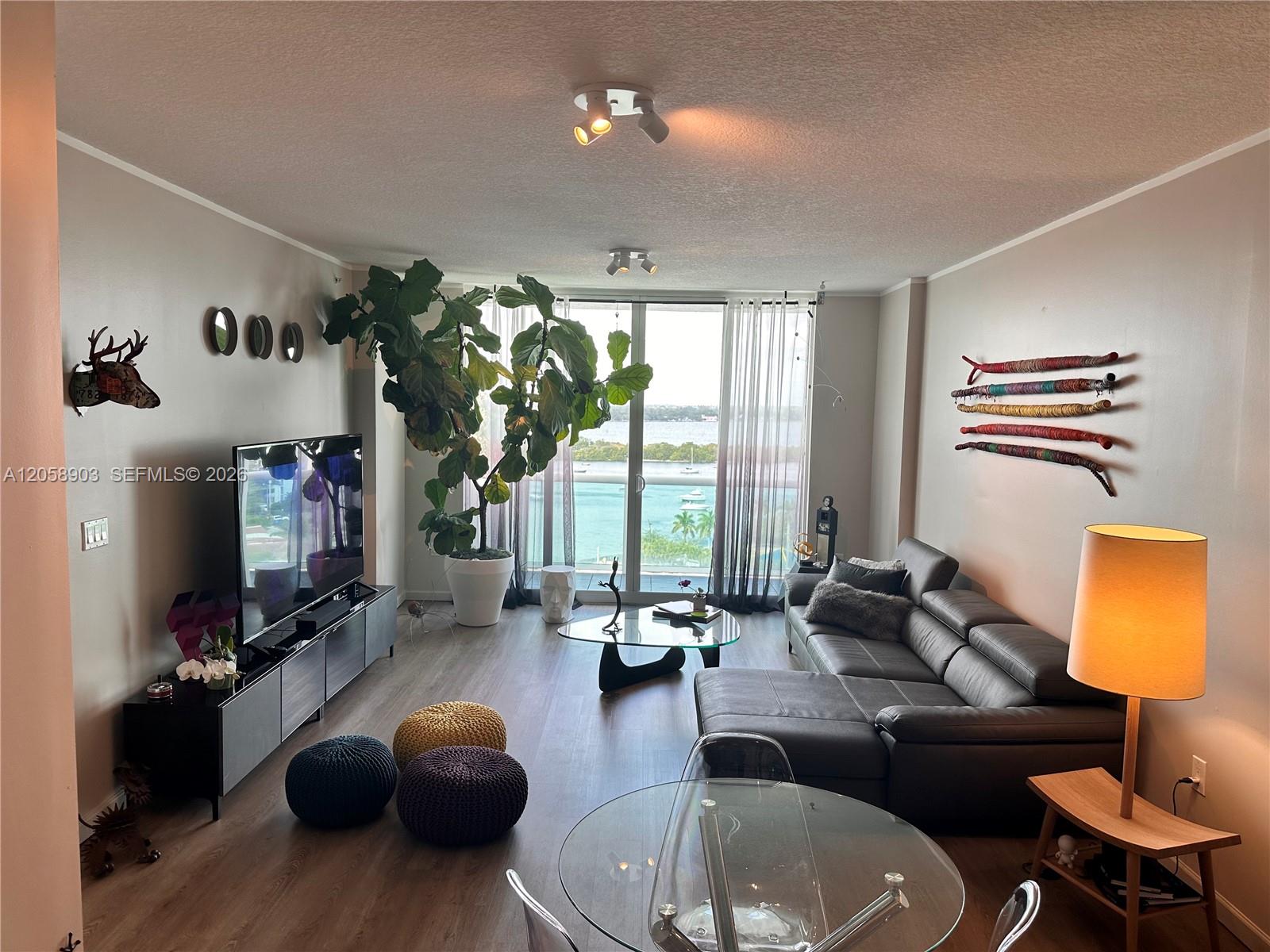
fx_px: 881
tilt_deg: -5.2
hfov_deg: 71.6
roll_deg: -1.0
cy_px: 476
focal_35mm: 24
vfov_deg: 56.8
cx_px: 635
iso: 80
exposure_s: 1/165
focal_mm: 6.86
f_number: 1.78
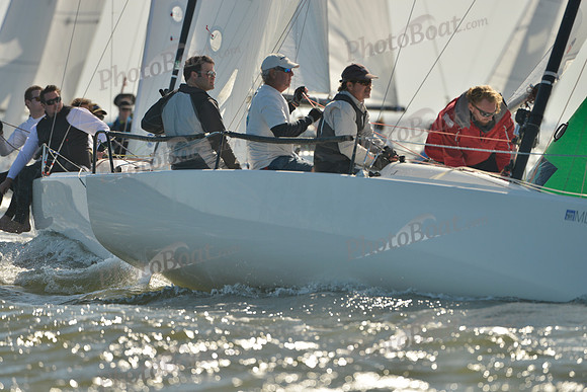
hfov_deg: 5.2
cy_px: 196
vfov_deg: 3.4
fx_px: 6523
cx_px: 294
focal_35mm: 400
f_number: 5
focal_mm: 400
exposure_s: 1/1600
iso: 200
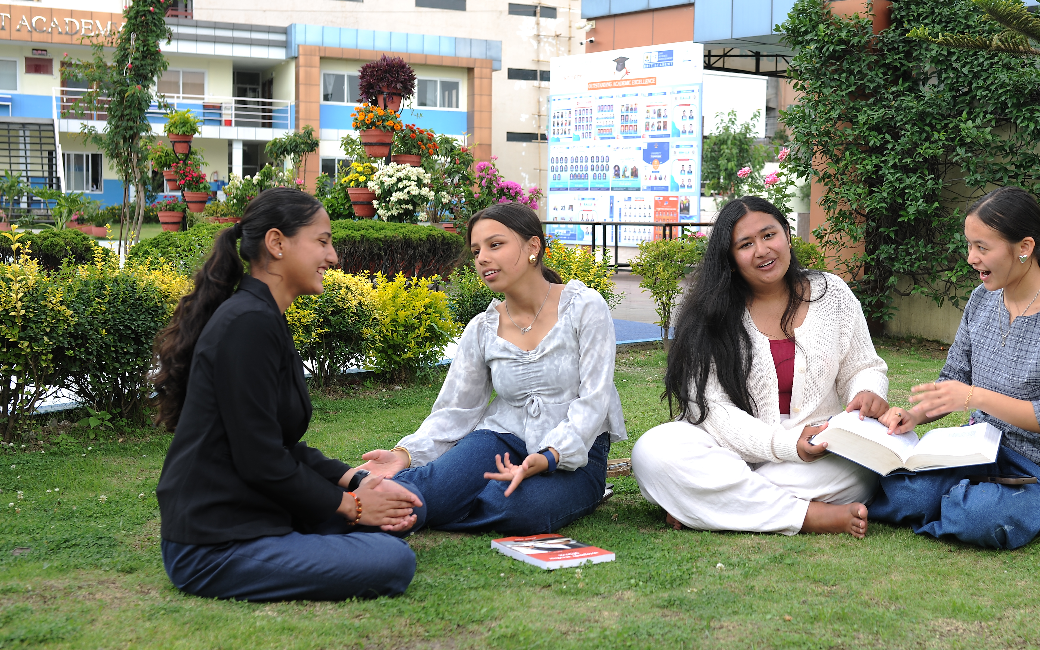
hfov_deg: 41.3
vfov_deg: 26.9
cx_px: 692
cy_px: 306
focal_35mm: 48
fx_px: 1360
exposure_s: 1/100
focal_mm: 35
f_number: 4.5
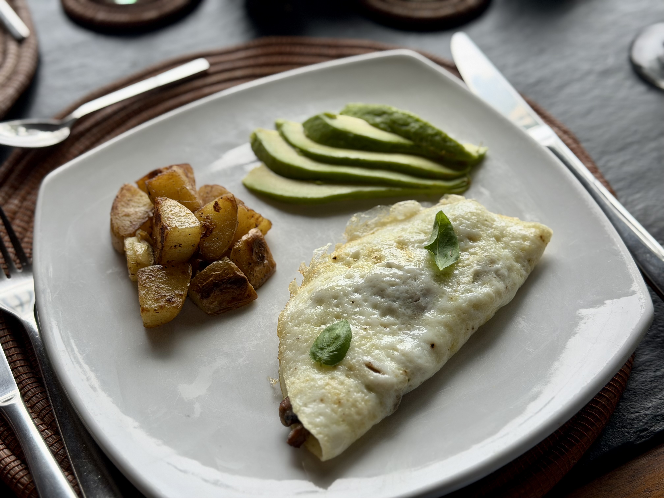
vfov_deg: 30.3
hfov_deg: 39.7
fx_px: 921
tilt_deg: -48.1
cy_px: 249
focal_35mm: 48
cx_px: 332
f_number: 1.78
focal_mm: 6.76
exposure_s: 1/895
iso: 80
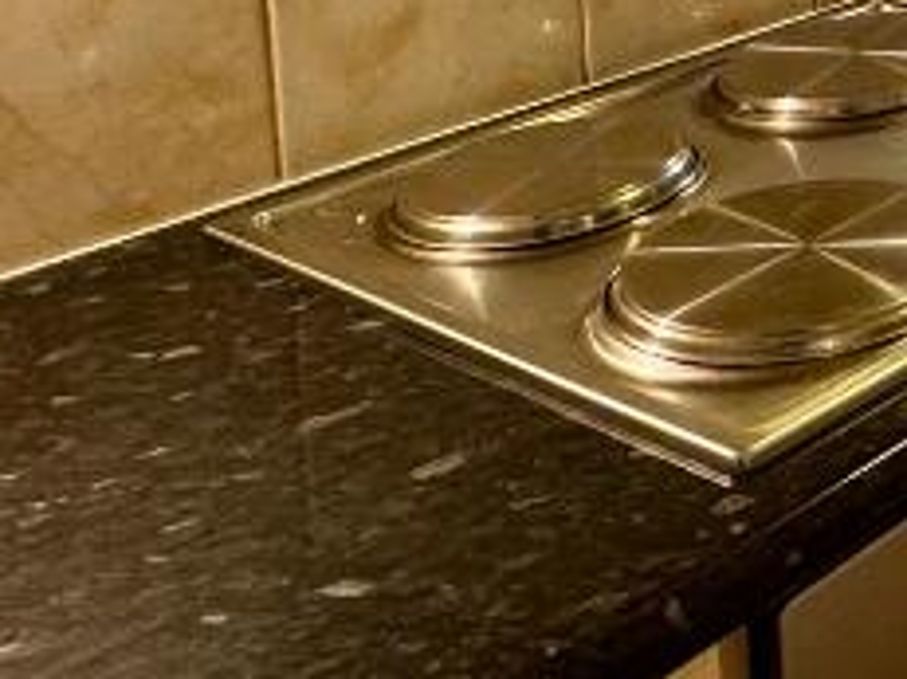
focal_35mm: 62
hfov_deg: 22.2
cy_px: -326
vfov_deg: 20.4
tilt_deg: -6.2
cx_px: 1539
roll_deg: -0.1
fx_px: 1624
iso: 200
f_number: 2.2
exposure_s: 1/50
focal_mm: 2.22
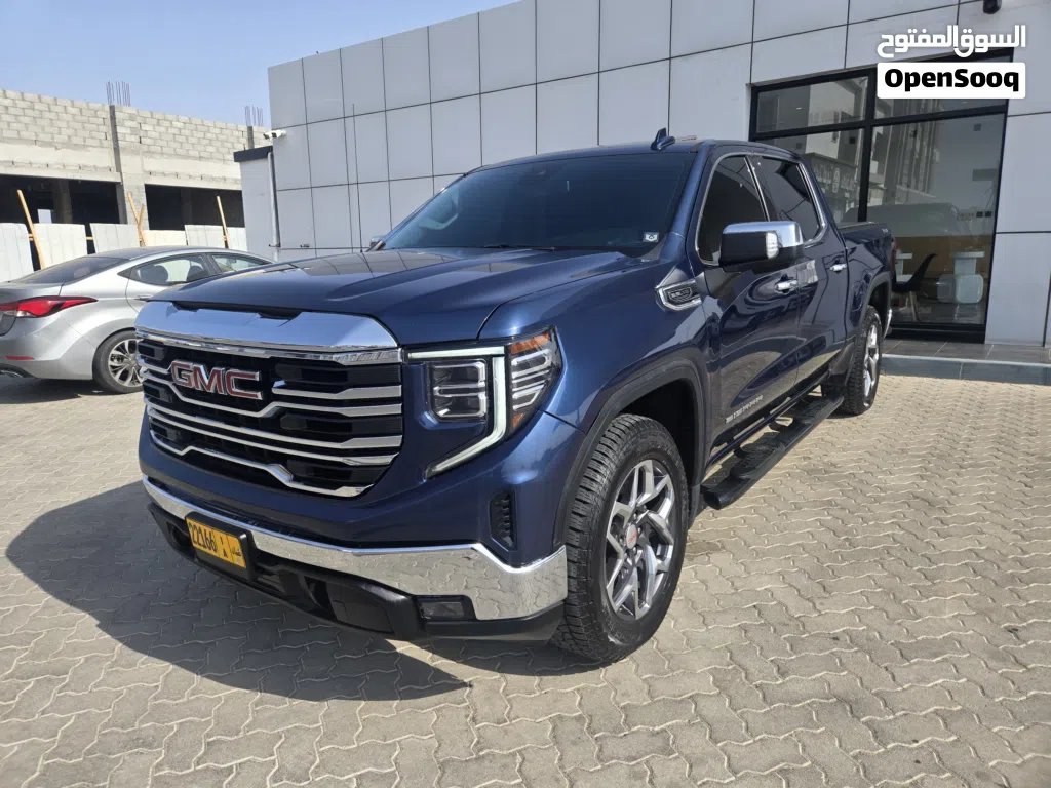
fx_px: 698
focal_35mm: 23
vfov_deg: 58.9
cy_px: 394
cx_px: 526
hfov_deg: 73.9
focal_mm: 5.4
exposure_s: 1/2921
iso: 50
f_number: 1.8
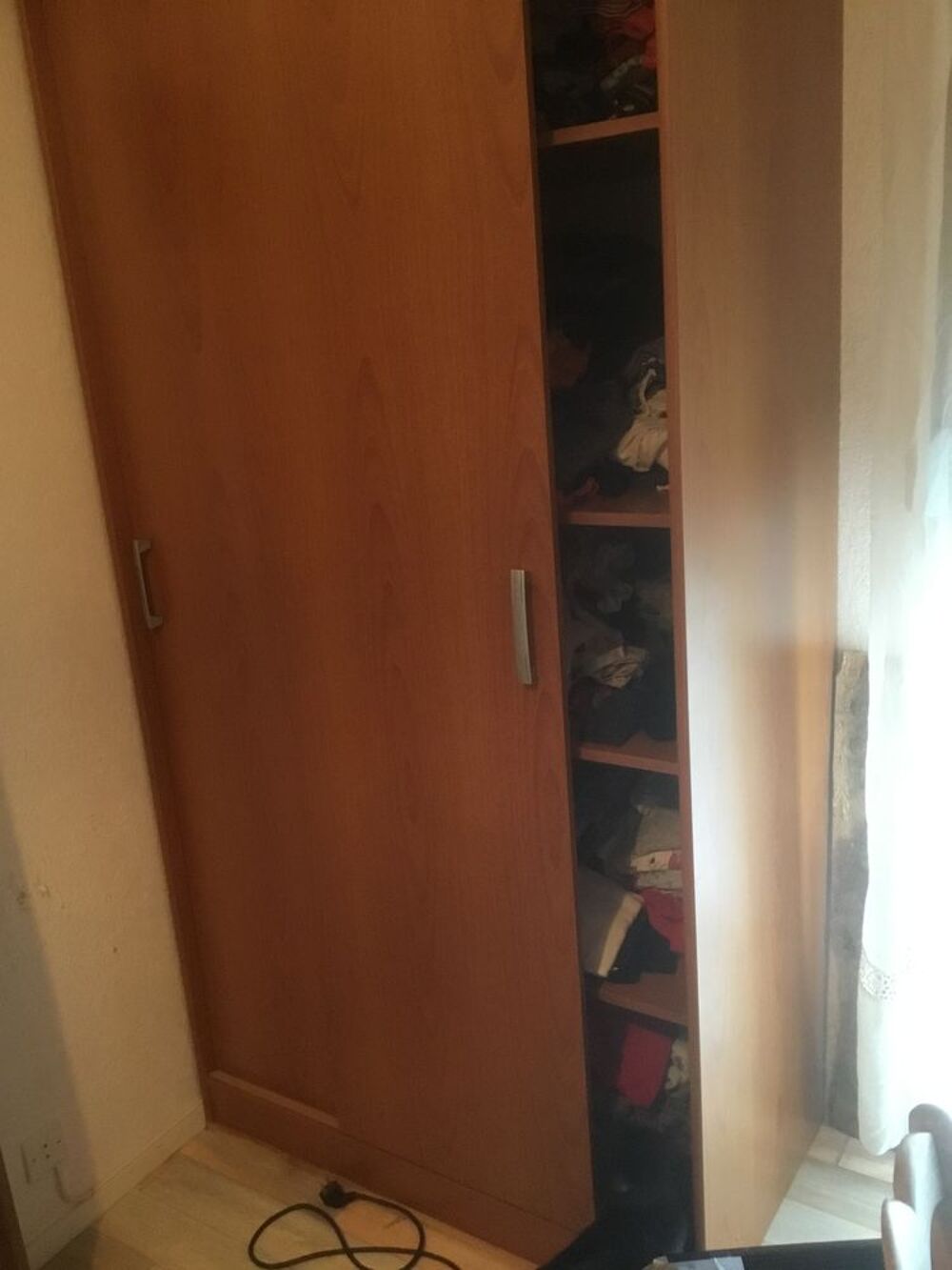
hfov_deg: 45.4
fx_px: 1137
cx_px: 476
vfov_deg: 58.3
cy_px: 635
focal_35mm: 31
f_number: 2.4
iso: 250
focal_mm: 3.3
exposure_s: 1/17
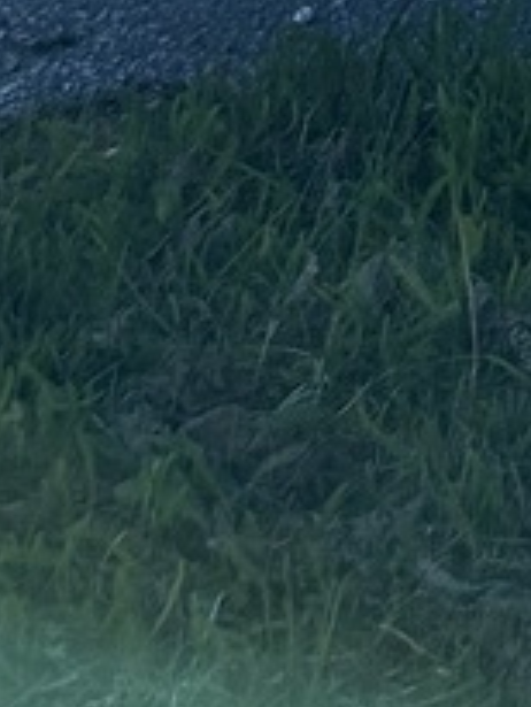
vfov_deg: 8.1
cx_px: 1255
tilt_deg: -12.1
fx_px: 4148
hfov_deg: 6.9
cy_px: -1535
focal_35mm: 203
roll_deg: -0.6
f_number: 1.5
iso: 50
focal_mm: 5.7
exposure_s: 1/4444
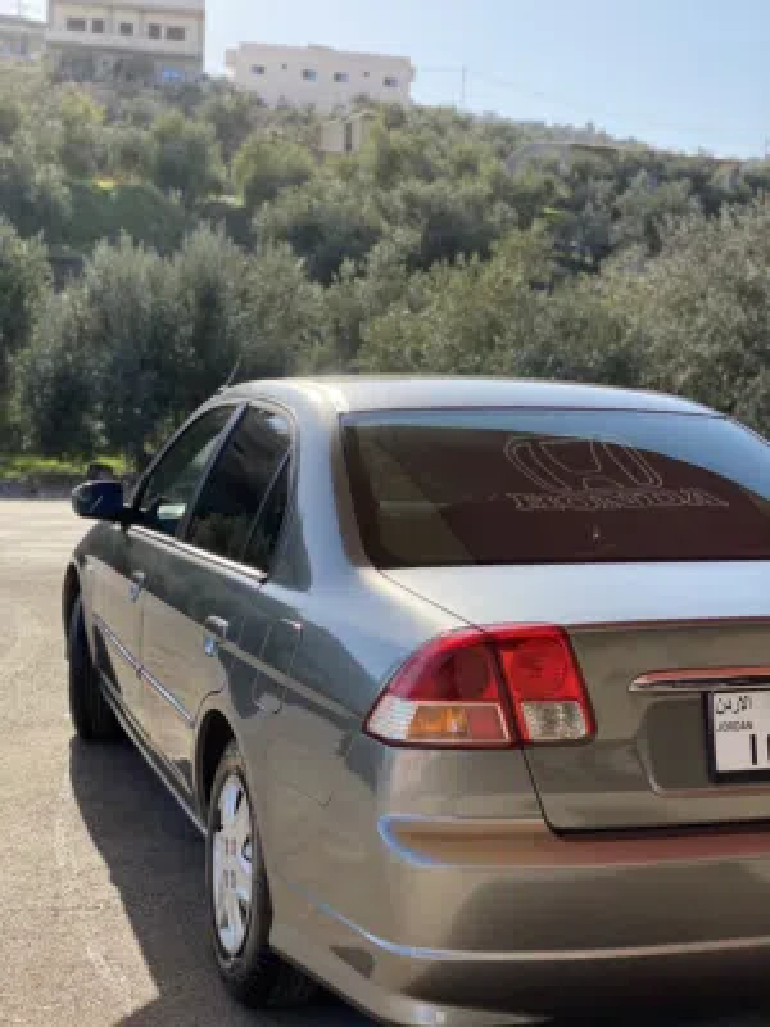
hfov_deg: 28.0
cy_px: 514
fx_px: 1542
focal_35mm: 52
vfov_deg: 36.8
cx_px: 385
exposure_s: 1/940
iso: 20
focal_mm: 6
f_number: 2
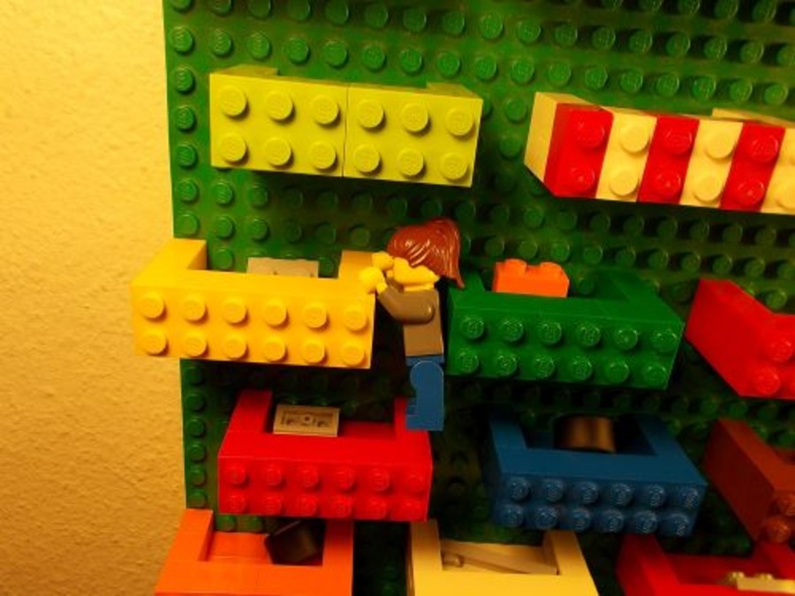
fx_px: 689
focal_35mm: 30
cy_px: 298
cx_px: 398
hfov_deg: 60.0
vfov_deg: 46.8
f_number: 3.4
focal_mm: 5.3
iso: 80
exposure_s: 1/100
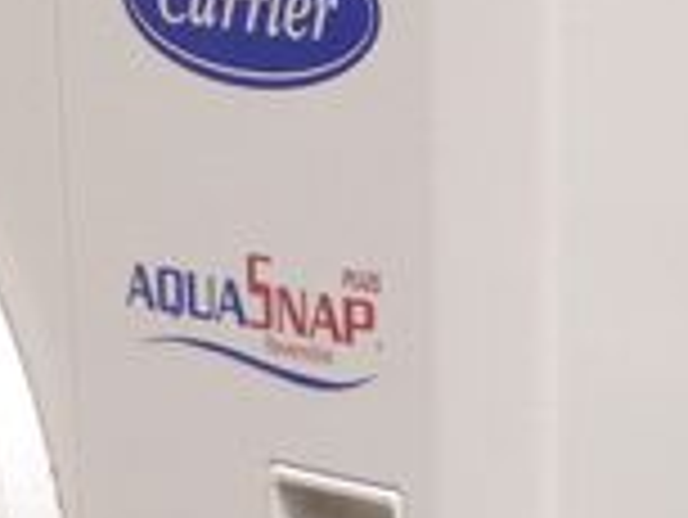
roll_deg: +0.1
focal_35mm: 172
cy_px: 815
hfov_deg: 11.3
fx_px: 3421
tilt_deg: -15.8
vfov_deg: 8.4
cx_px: 809
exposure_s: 1/559
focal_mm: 4.12
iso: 50
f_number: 2.4
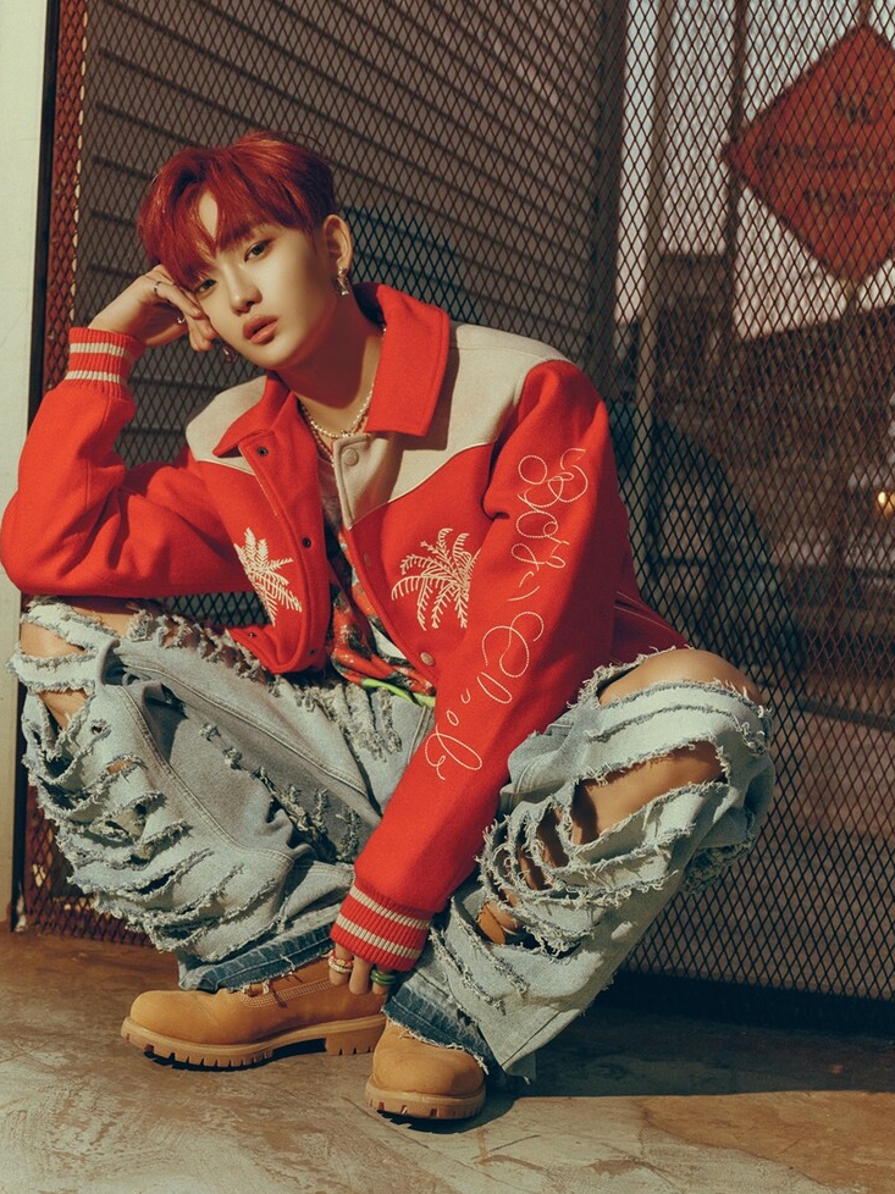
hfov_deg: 27.0
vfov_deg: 35.5
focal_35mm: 54
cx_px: 359
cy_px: 513
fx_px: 1862
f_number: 5.6
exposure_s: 1/100
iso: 1600
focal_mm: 55.2
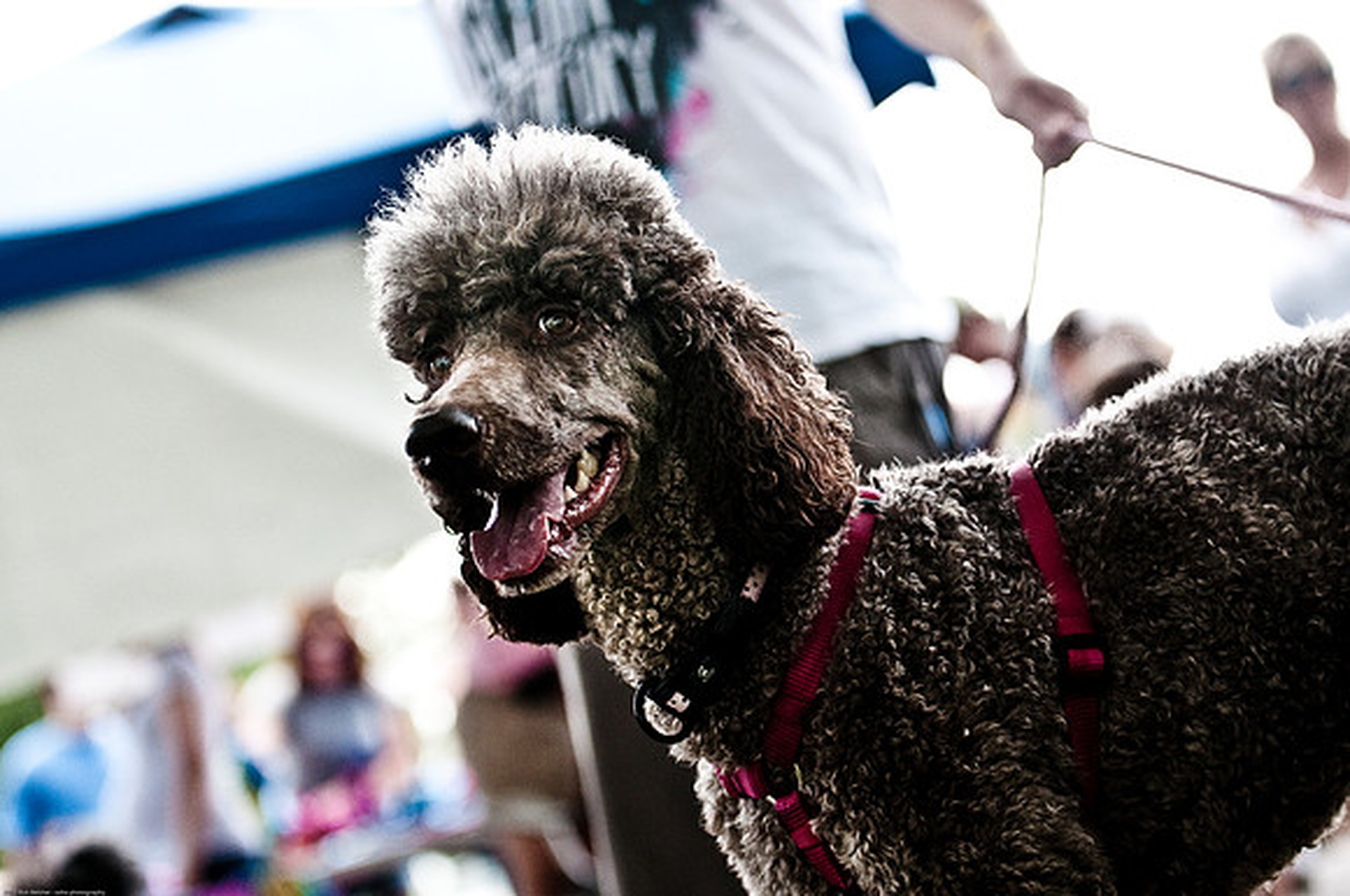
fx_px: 3932
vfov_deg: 13.0
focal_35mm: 105
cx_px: 675
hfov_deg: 19.5
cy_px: 448
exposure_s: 1/1250
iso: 200
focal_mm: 70
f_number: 2.8
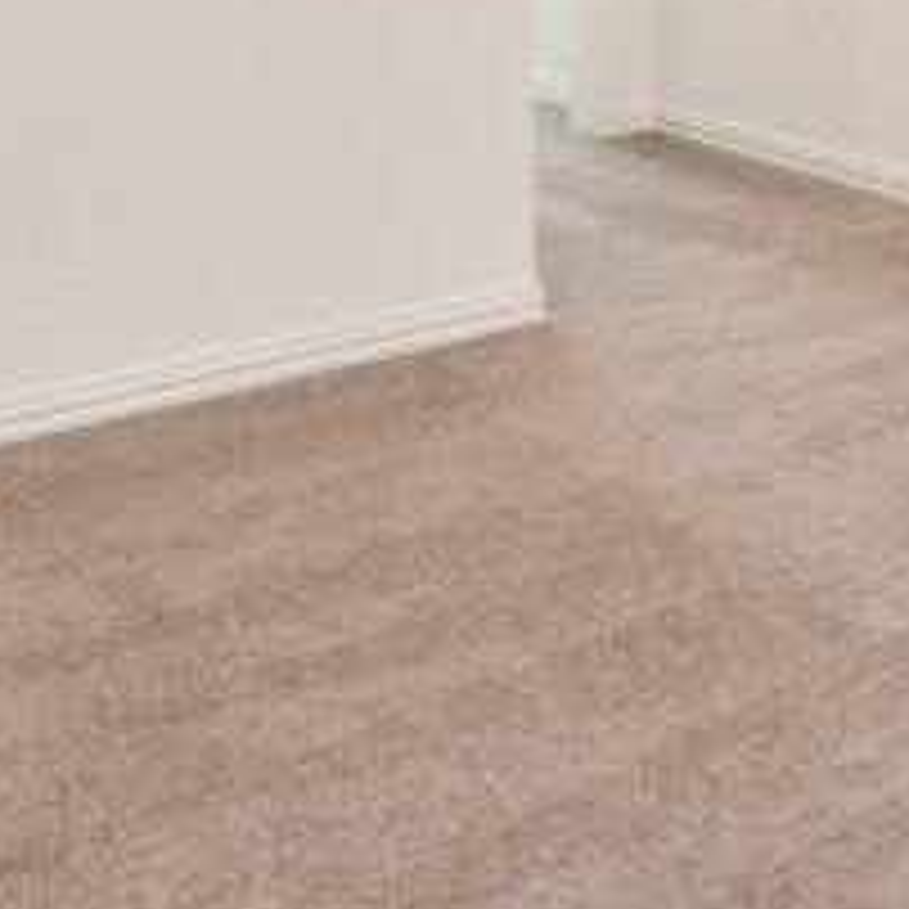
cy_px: -254
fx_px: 2114
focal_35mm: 71
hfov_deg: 22.7
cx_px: 1026
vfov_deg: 22.0
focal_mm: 11
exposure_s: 1/60
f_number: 6.3
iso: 500
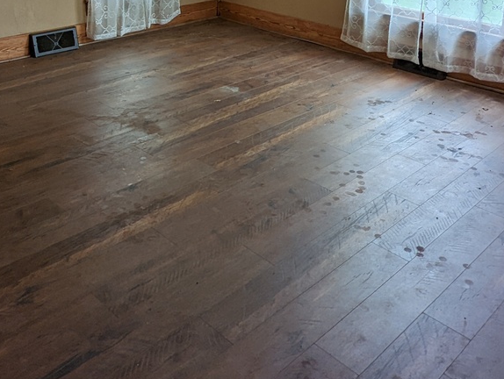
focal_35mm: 40
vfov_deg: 32.6
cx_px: 216
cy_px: -15
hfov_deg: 46.6
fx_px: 583
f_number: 2.2
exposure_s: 1/200
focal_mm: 2.35
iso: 41
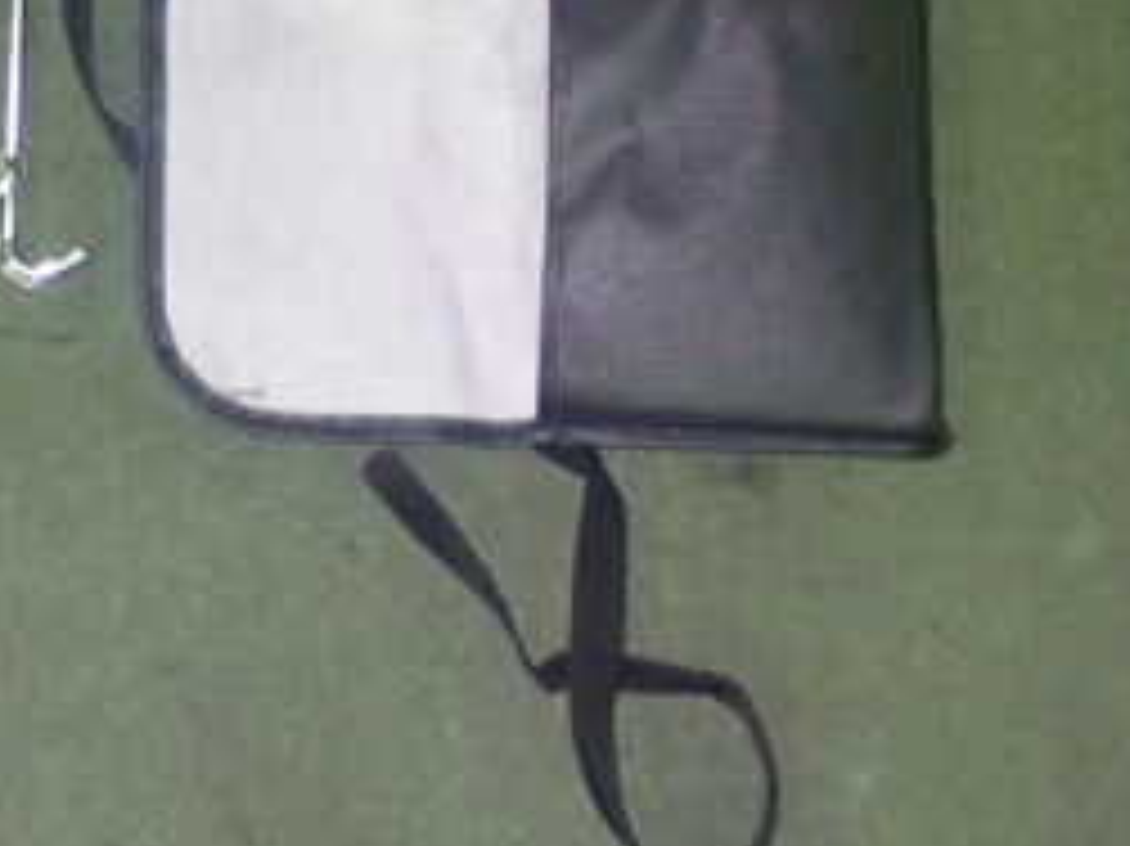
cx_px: -59
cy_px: 22
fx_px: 2806
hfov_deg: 21.8
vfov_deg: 16.8
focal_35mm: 86
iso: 800
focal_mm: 6.37
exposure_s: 1/40
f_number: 2.5
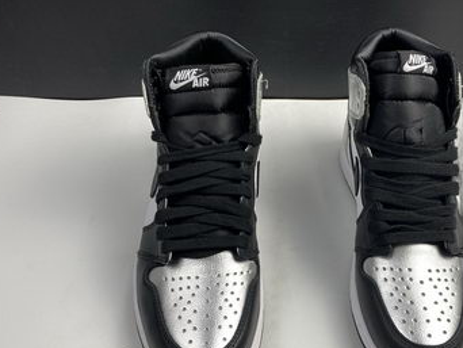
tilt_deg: -45.9
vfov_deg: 37.6
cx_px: 296
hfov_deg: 48.4
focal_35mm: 38
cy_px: 208
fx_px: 509
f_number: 1.8
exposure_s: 1/100
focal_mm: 4.25
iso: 40
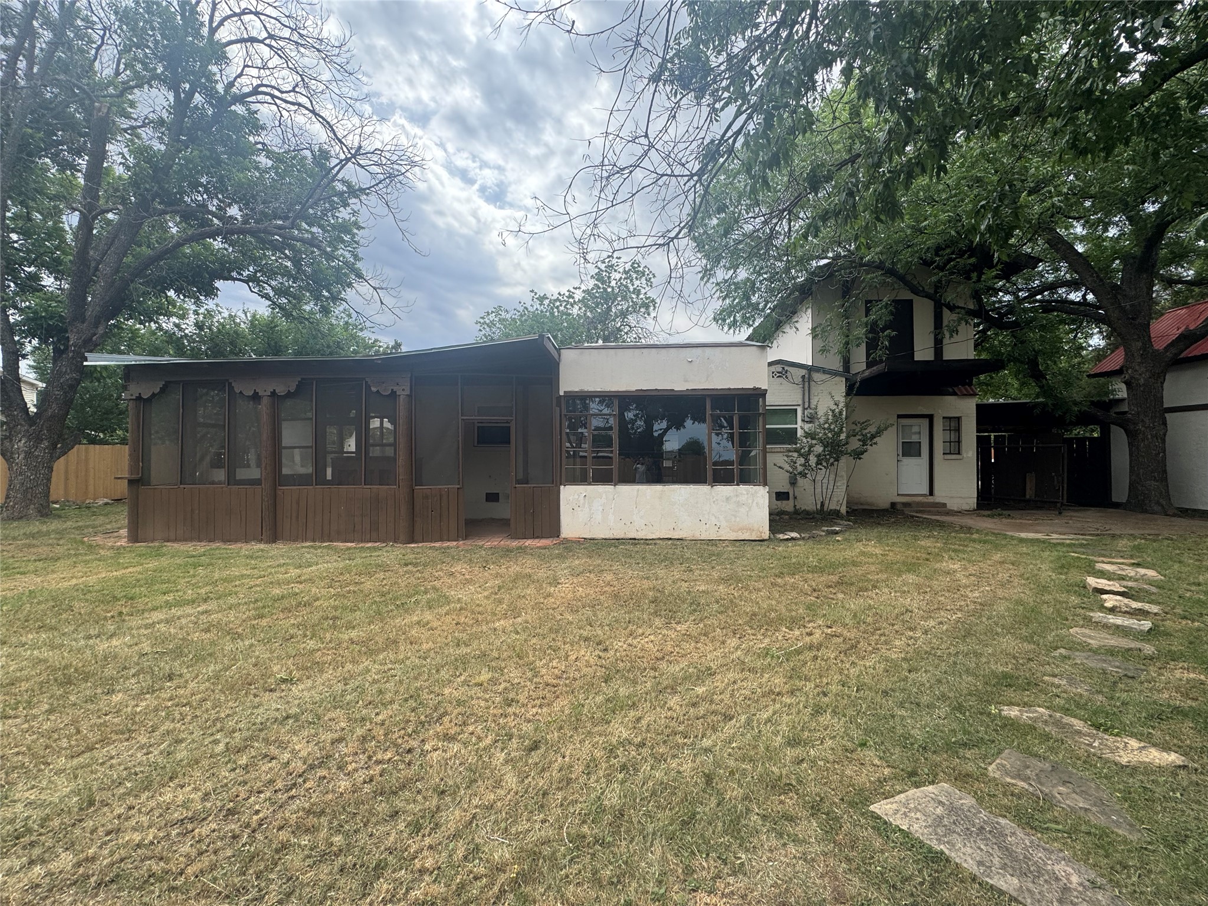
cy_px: 453
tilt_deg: +3.2
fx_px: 489
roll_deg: +0.2
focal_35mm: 14
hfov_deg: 102.1
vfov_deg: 85.7
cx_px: 604
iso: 40
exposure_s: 1/720
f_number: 2.2
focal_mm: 2.22
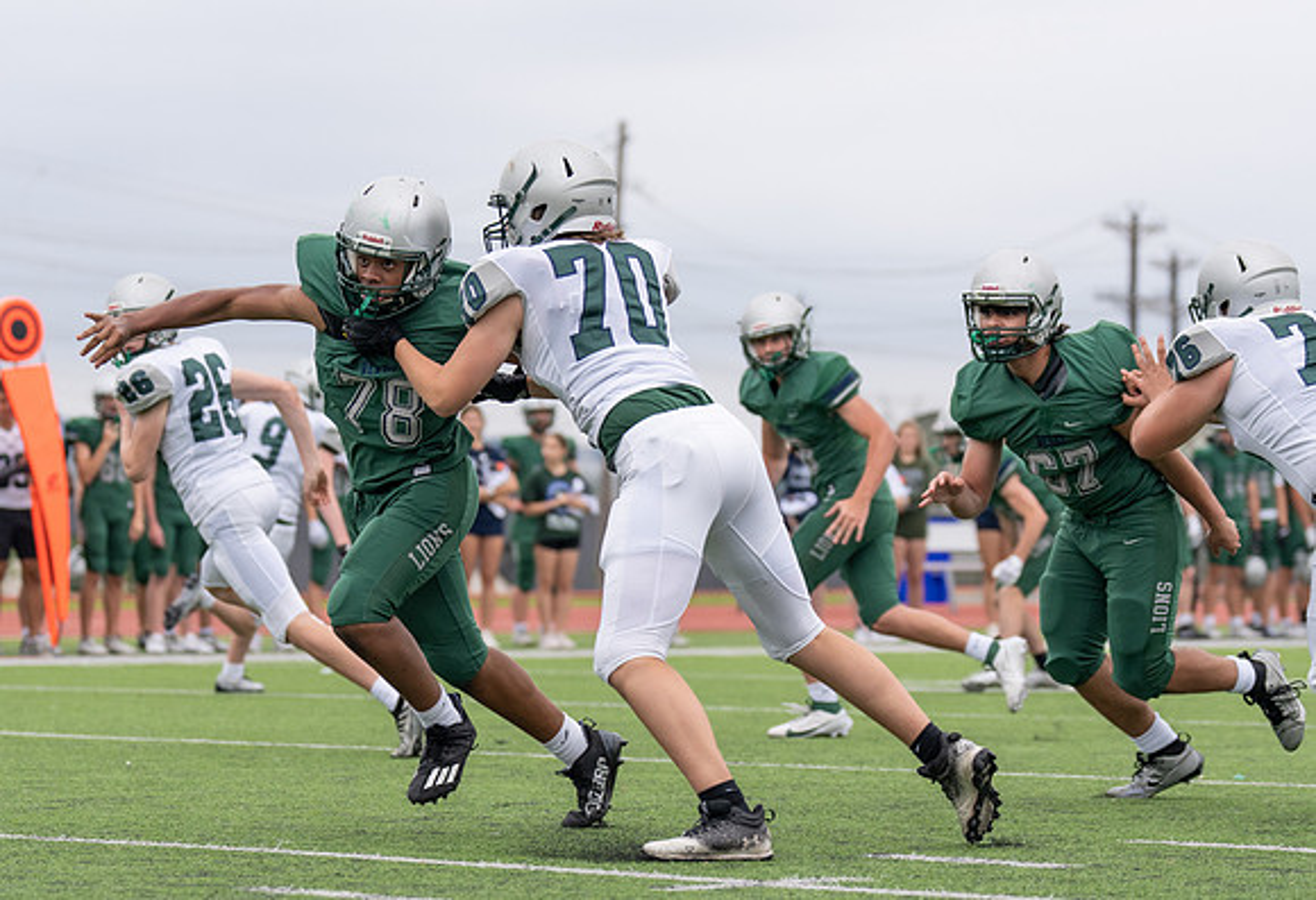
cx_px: 684
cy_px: 527
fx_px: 5500
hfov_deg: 13.6
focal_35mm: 149
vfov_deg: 9.4
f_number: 2.8
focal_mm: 92
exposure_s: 1/1250
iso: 250
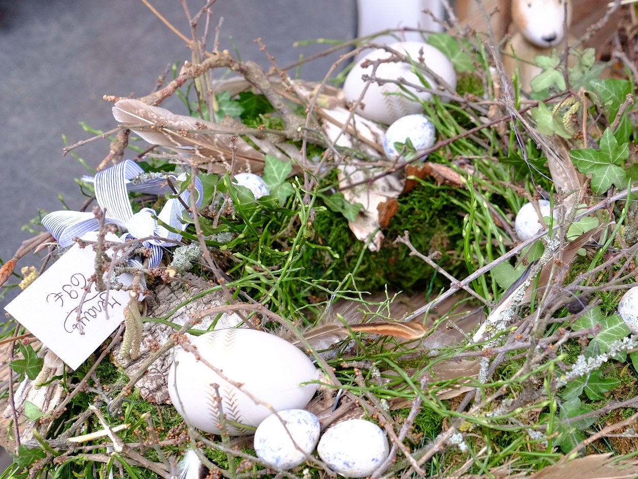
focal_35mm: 86
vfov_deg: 17.1
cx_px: 414
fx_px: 1585
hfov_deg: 22.7
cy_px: 306
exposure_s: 1/52
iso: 800
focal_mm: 36.6
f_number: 4.5
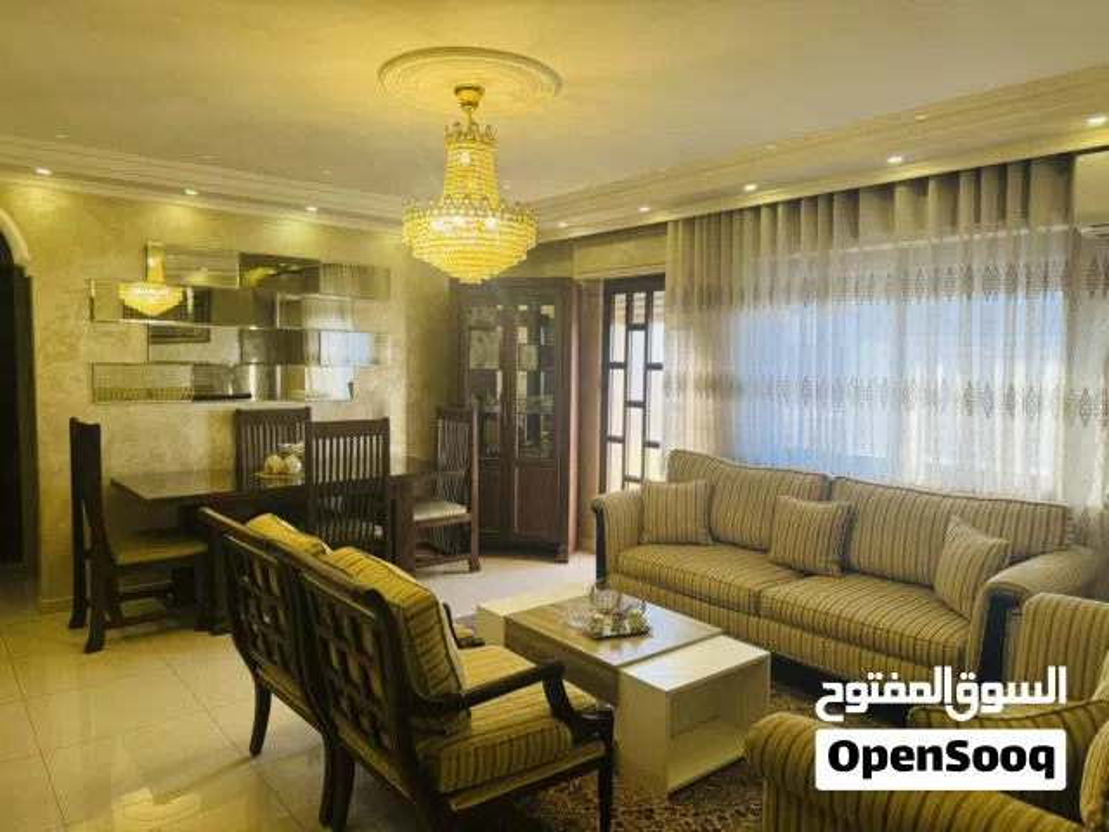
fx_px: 769
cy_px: 416
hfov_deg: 71.6
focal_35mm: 24
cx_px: 554
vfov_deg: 56.8
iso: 160
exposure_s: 1/100
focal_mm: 6.76
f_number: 1.78
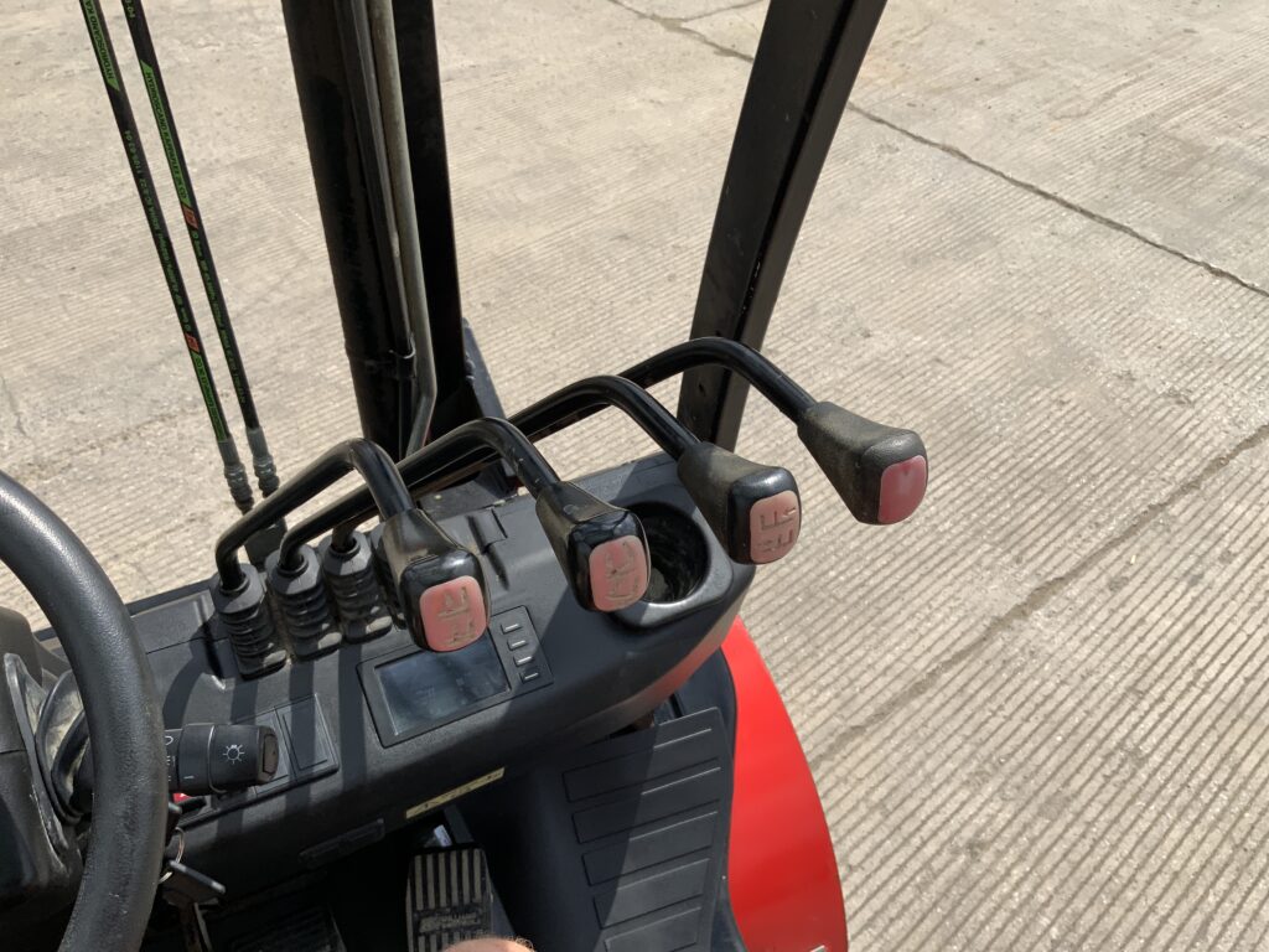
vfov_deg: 48.2
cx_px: 634
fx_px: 1063
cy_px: 476
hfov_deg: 61.7
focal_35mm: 29
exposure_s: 1/2227
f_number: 1.8
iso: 16
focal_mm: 3
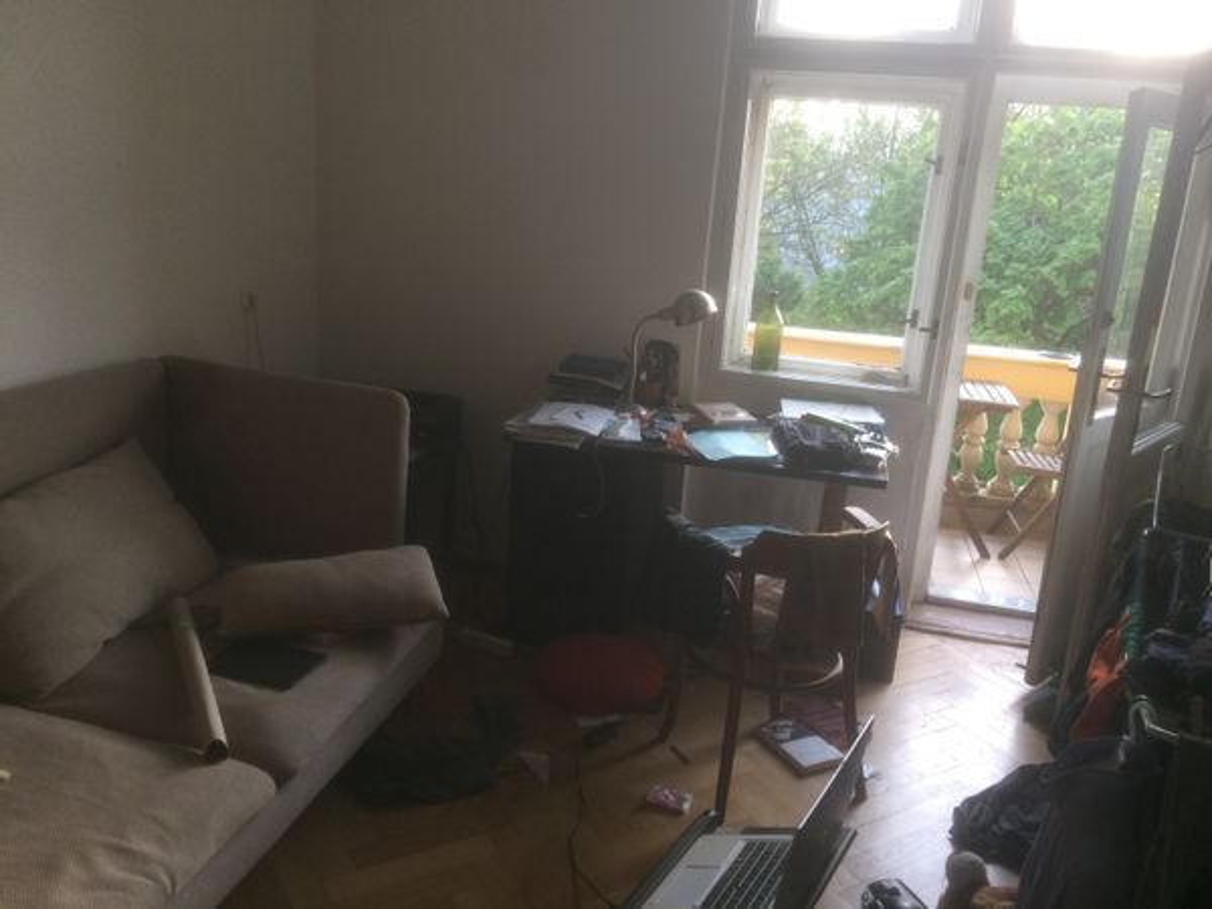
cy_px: 454
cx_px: 606
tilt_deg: -15.7
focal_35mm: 29
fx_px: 1015
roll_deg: -4.7
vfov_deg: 48.2
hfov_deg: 61.7
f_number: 2.2
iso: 64
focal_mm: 4.15
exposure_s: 1/100
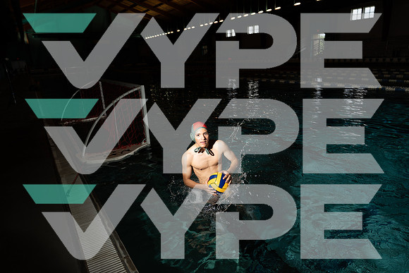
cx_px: 204
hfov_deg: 73.7
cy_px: 136
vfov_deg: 53.2
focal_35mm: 24
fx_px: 273
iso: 100
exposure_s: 1/250
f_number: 4
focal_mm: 24
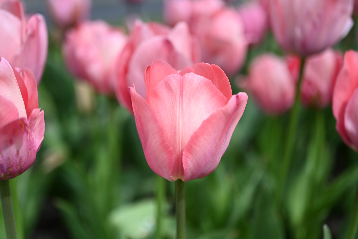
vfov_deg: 27.0
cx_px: 179
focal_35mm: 50
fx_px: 497
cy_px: 120
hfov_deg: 39.6
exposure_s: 1/6400
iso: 640
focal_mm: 50
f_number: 3.3
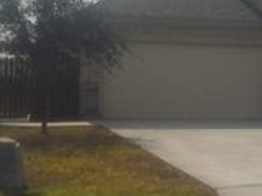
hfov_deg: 20.7
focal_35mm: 94
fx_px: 711
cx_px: 200
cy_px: 117
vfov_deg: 15.7
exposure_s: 1/1000
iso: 125
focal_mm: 4.1
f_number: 6.6
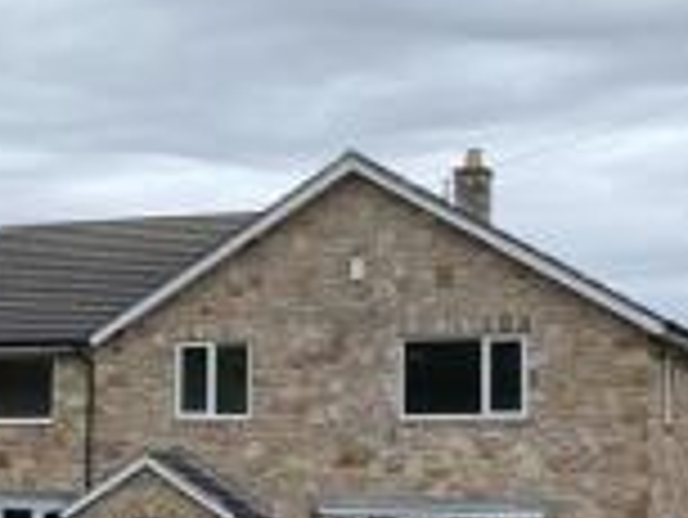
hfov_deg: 19.1
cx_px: -56
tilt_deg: +4.0
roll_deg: -1.6
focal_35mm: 99
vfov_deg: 14.9
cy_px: 345
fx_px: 1969
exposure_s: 1/1585
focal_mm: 4.25
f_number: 1.8
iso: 32
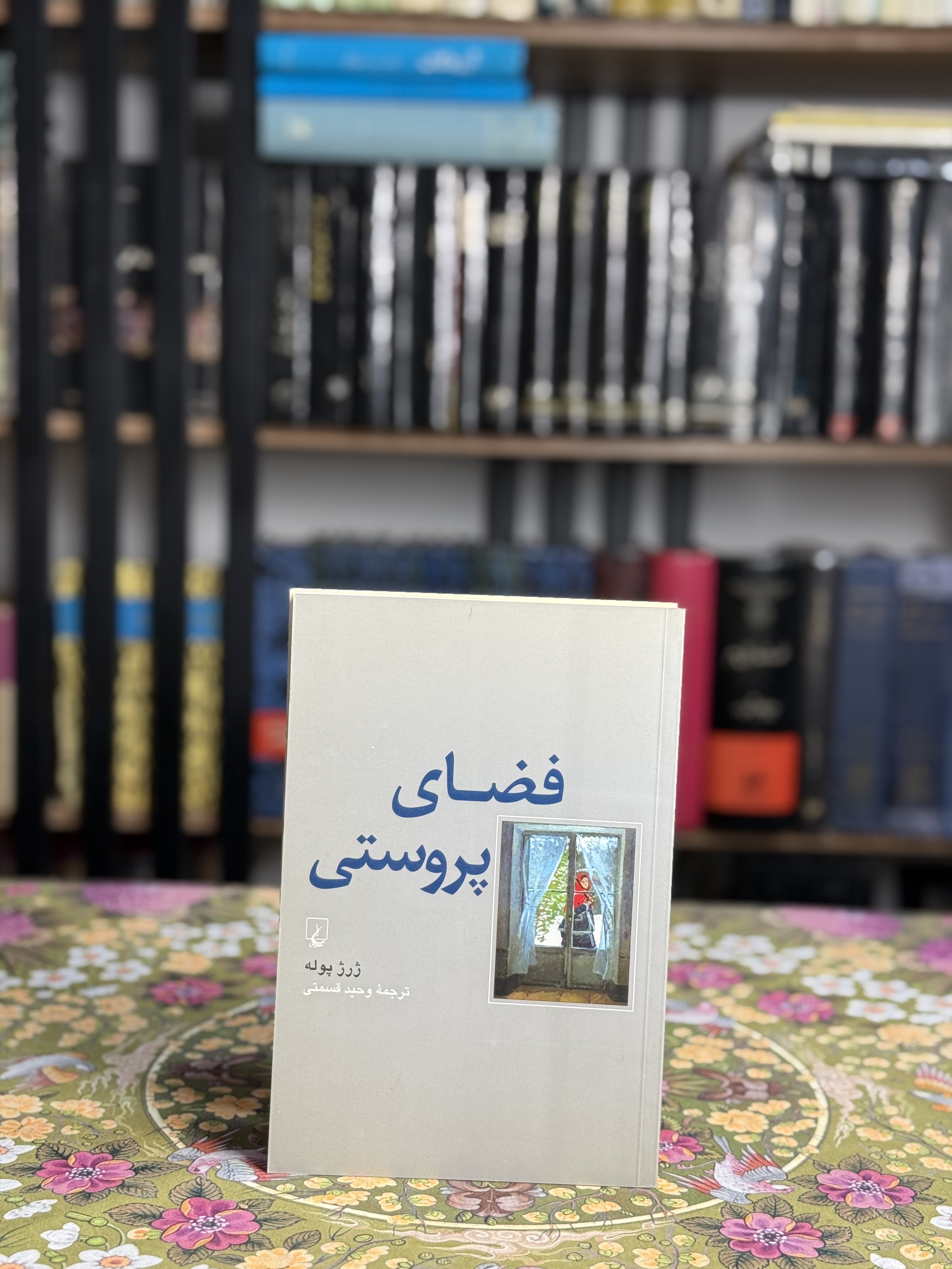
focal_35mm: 48
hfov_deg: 30.3
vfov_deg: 39.7
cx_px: 476
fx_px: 1760
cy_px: 634
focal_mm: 6.76
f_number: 1.78
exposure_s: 1/100
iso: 100
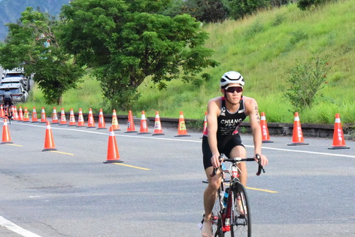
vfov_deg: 6.2
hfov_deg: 9.2
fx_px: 2200
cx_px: 241
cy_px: 97
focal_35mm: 223
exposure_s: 1/2000
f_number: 11
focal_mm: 135
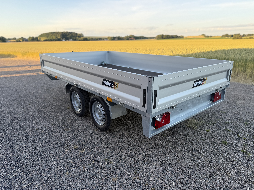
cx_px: 127
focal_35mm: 24
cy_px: 95
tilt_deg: -17.3
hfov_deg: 71.6
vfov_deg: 56.8
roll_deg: +1.1
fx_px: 176
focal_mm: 6.76
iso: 80
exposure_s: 1/632
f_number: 1.78
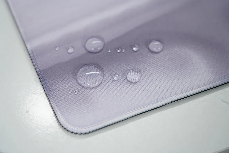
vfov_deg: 13.0
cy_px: 76
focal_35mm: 105
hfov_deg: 19.5
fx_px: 668
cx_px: 114
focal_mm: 105
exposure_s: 1/100
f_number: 4
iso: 1250
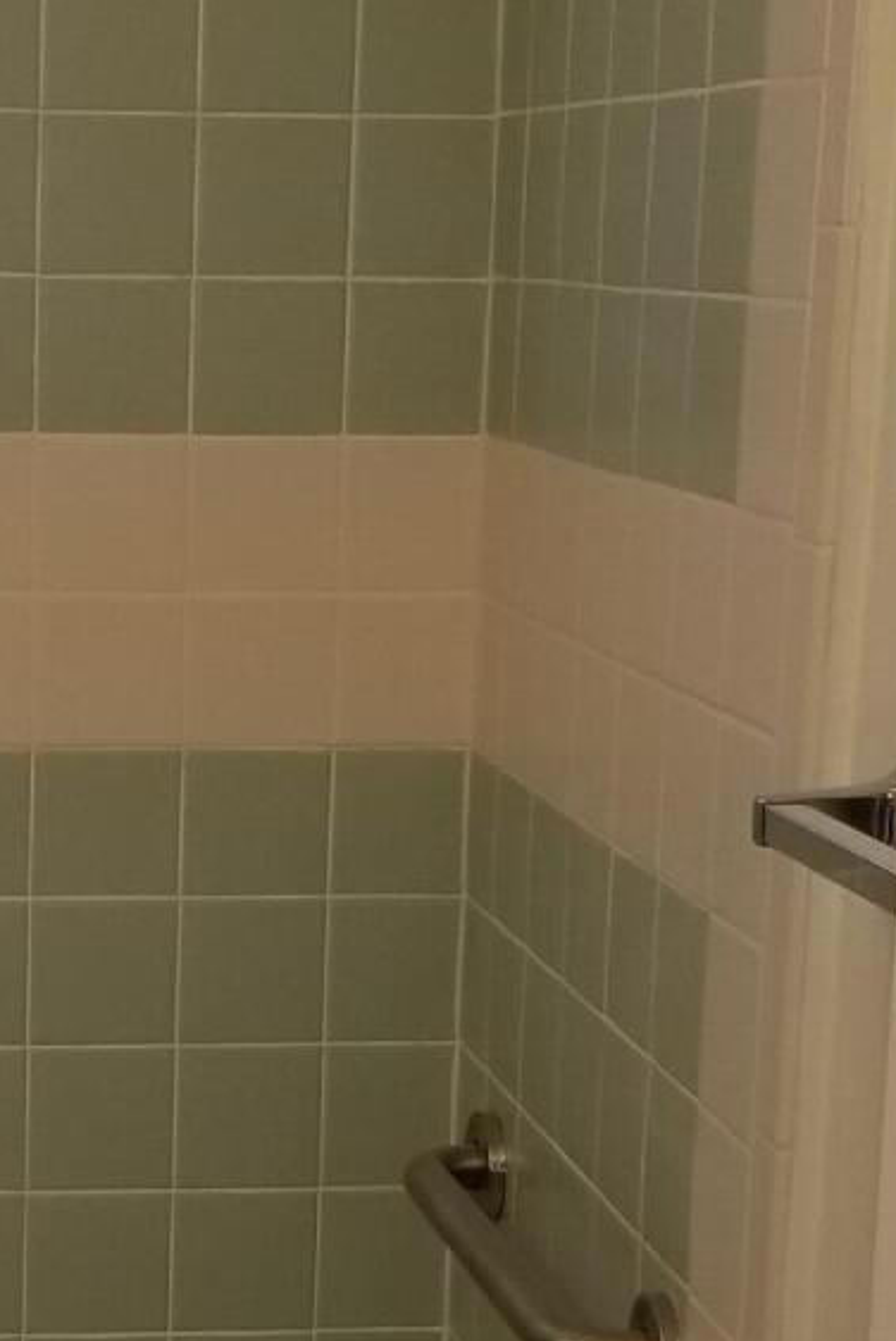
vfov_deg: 20.8
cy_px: 1193
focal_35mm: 96
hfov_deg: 14.1
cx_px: 7
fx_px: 3579
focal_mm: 4.25
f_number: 1.7
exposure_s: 1/120
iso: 80
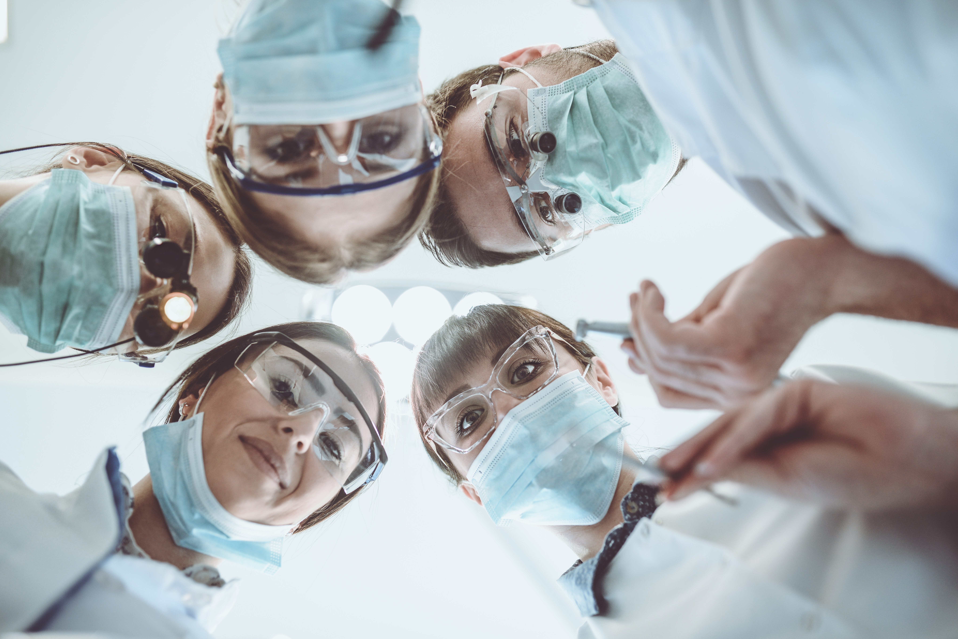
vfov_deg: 36.9
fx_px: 958
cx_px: 470
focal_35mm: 36
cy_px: 322
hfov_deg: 53.1
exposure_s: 1/125
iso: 400
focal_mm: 35
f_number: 2
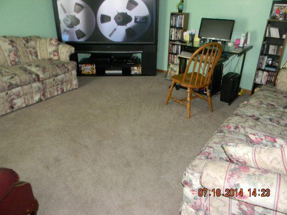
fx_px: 232
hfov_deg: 63.4
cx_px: 144
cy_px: 108
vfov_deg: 49.7
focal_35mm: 28
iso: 200
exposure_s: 1/26
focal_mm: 5
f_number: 3.5
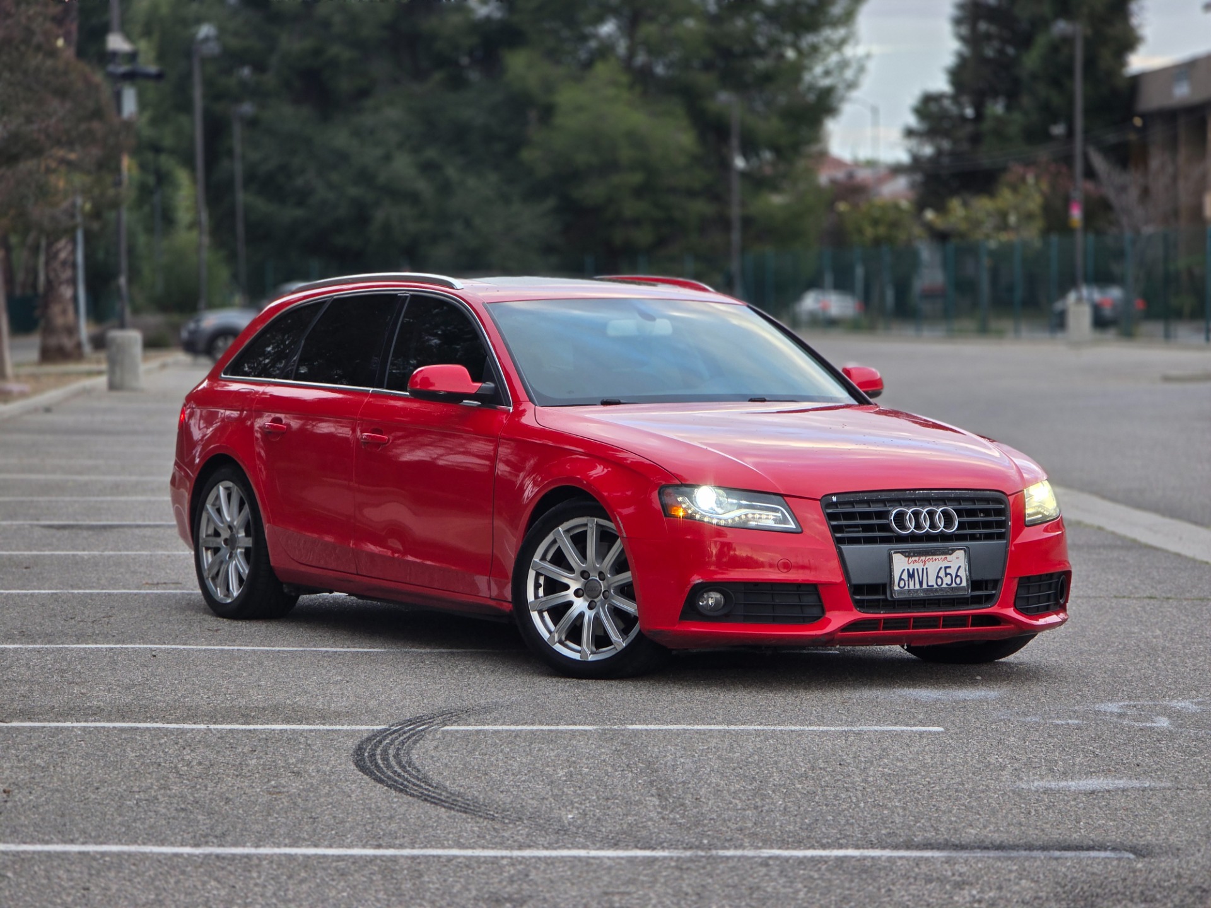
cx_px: 606
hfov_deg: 17.1
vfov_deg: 12.9
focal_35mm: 115
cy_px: 454
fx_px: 4023
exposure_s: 1/120
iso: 200
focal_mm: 18.6
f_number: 3.4
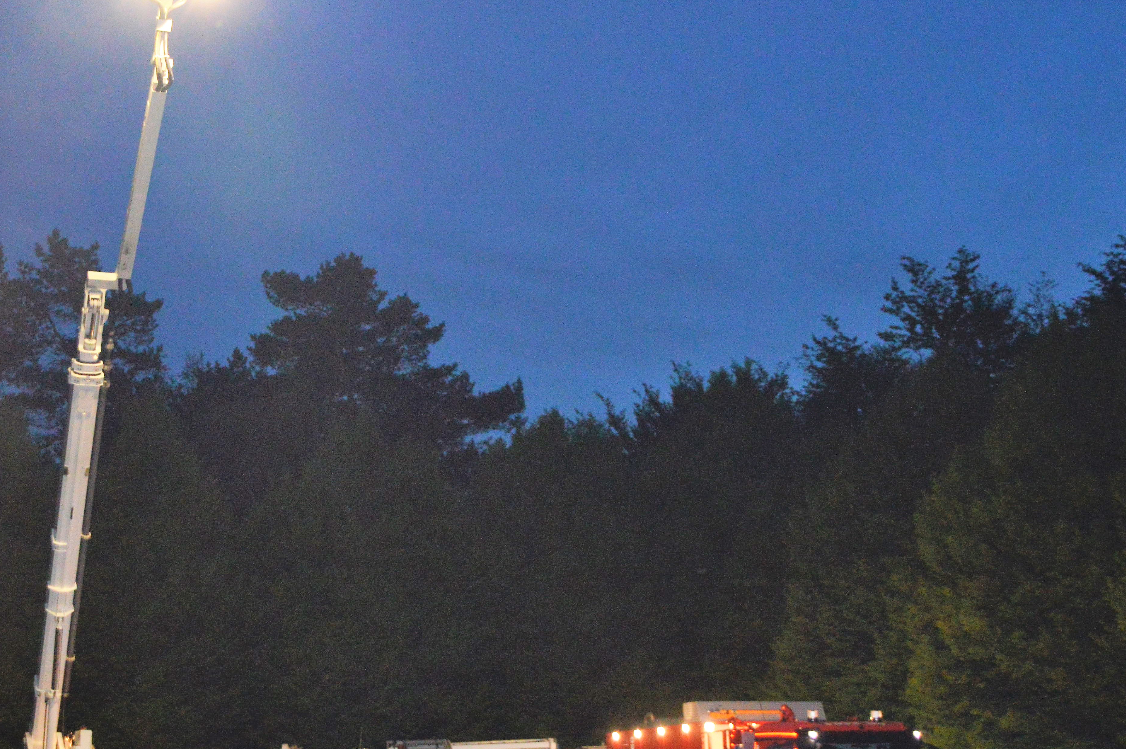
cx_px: 312
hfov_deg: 31.5
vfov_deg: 21.5
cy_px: 389
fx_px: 1969
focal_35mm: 63
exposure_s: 1/60
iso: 1000
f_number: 4
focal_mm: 26
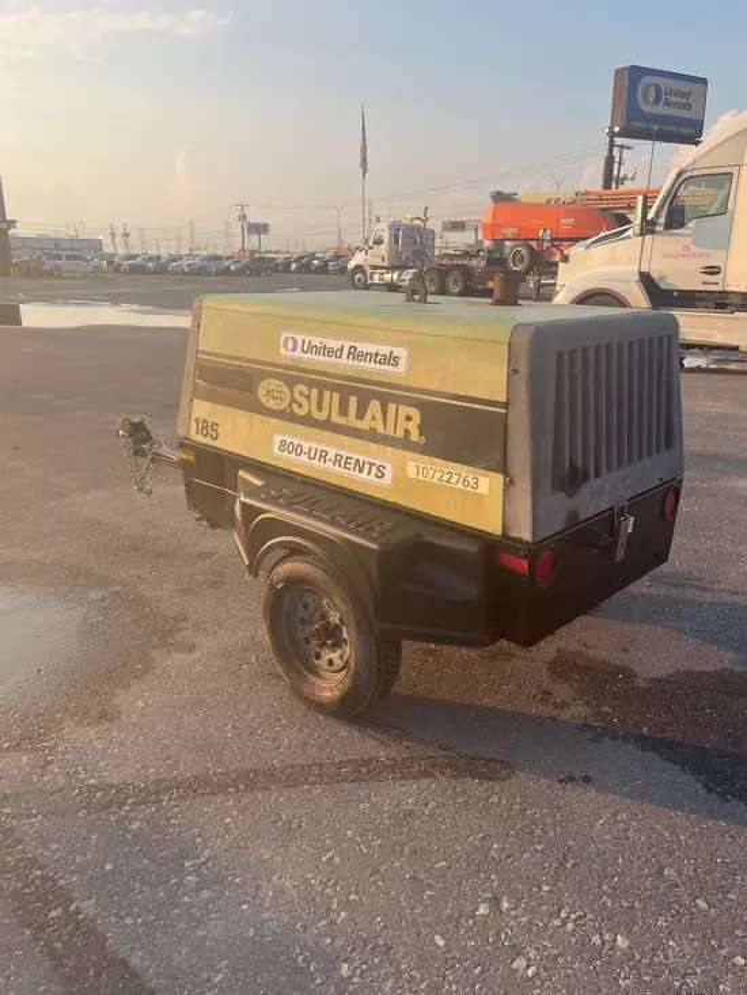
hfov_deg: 53.1
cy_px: 498
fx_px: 748
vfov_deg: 67.3
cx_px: 374
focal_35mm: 26
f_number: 1.6
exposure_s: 1/1163
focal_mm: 5.1
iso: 50
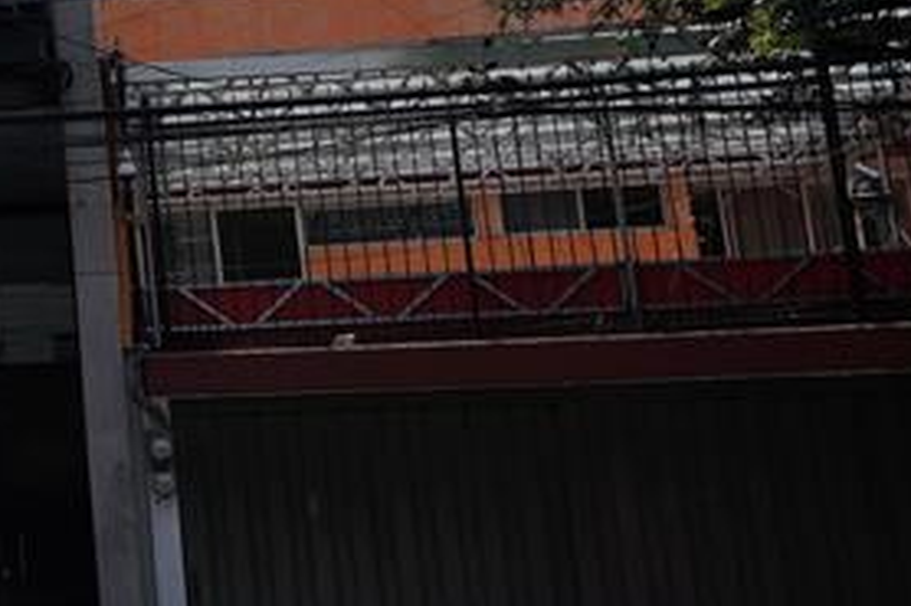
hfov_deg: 20.8
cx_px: -459
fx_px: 2095
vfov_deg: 16.2
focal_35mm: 83
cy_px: 26
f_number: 3.5
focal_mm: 15
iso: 100
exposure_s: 1/3200
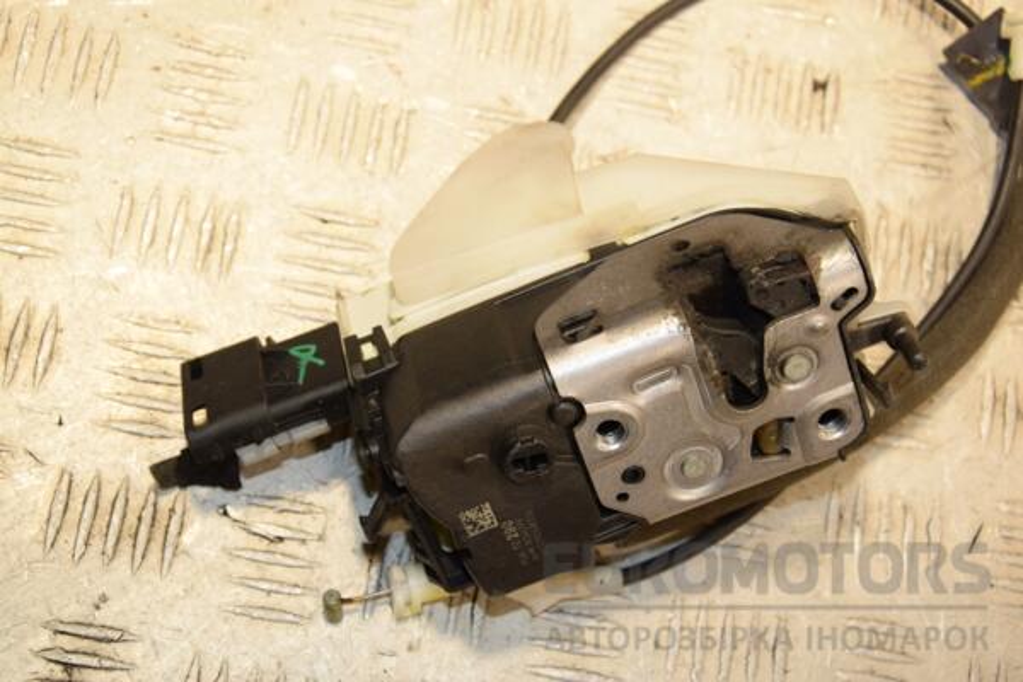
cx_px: 512
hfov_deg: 29.9
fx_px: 1918
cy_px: 341
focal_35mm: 68
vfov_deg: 20.2
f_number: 6.3
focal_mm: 45
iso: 800
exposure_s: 1/200
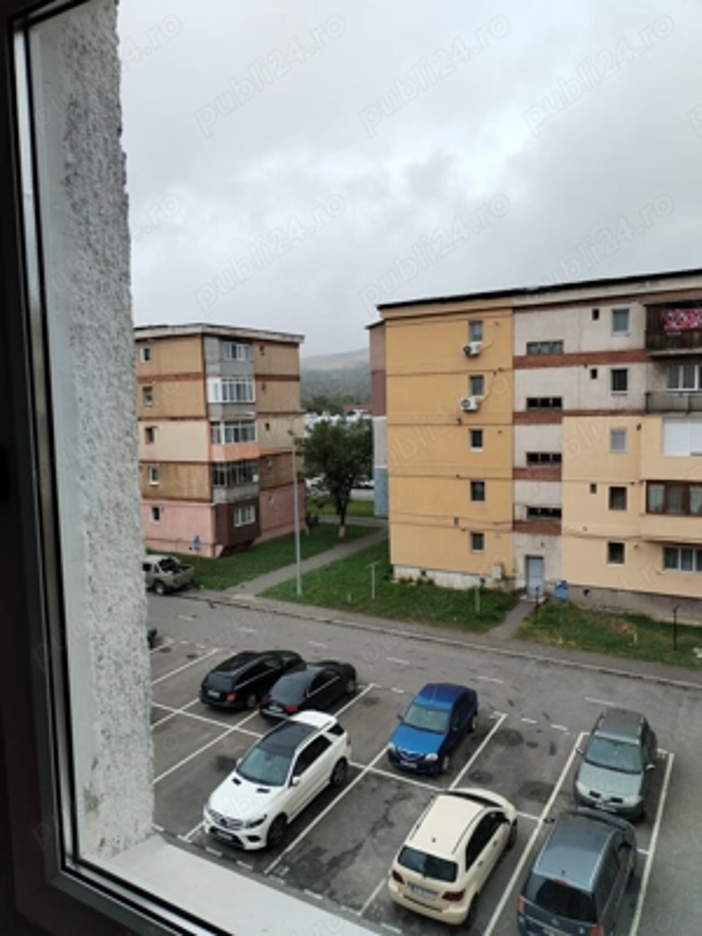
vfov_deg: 67.3
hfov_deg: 53.1
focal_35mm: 26
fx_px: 703
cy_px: 468
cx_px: 351
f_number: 1.8
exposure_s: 1/284
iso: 100
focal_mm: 4.75
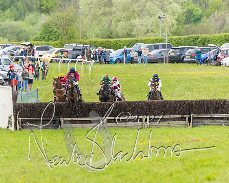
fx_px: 2302
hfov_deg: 5.7
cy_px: 86
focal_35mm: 340
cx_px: 71
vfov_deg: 4.6
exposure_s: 1/1250
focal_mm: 175
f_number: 4
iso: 1000
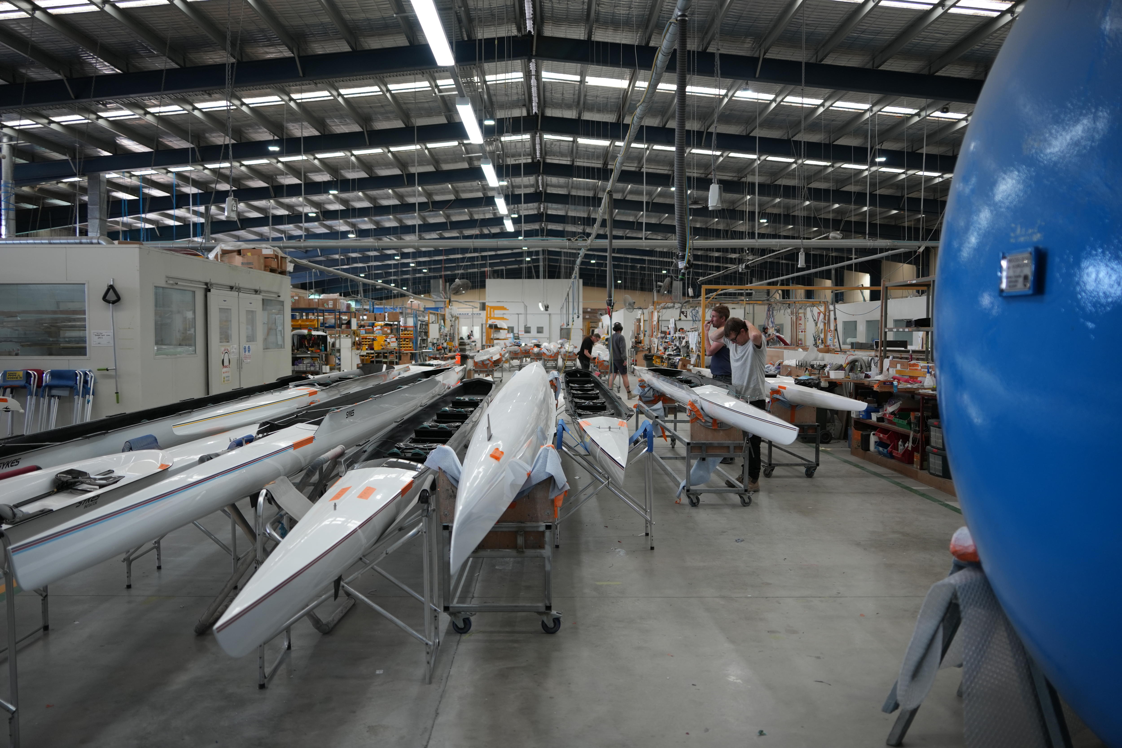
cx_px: 561
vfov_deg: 46.4
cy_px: 374
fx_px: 873
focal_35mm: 28
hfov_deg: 65.5
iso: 400
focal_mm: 28
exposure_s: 1/100
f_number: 2.8
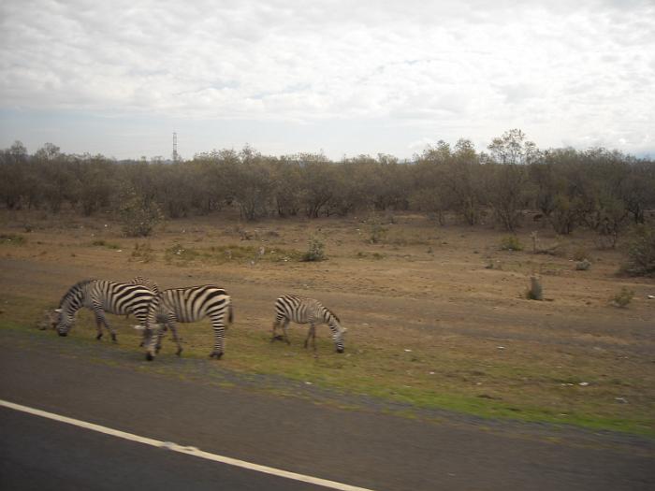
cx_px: 328
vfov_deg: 40.7
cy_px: 246
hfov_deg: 52.6
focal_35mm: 35
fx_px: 662
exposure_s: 1/323
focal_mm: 5.7
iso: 64
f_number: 2.8
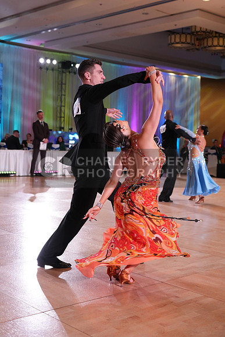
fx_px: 459
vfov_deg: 40.3
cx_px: 112
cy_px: 168
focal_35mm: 49
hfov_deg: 27.5
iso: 2000
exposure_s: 1/400
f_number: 4
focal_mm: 49
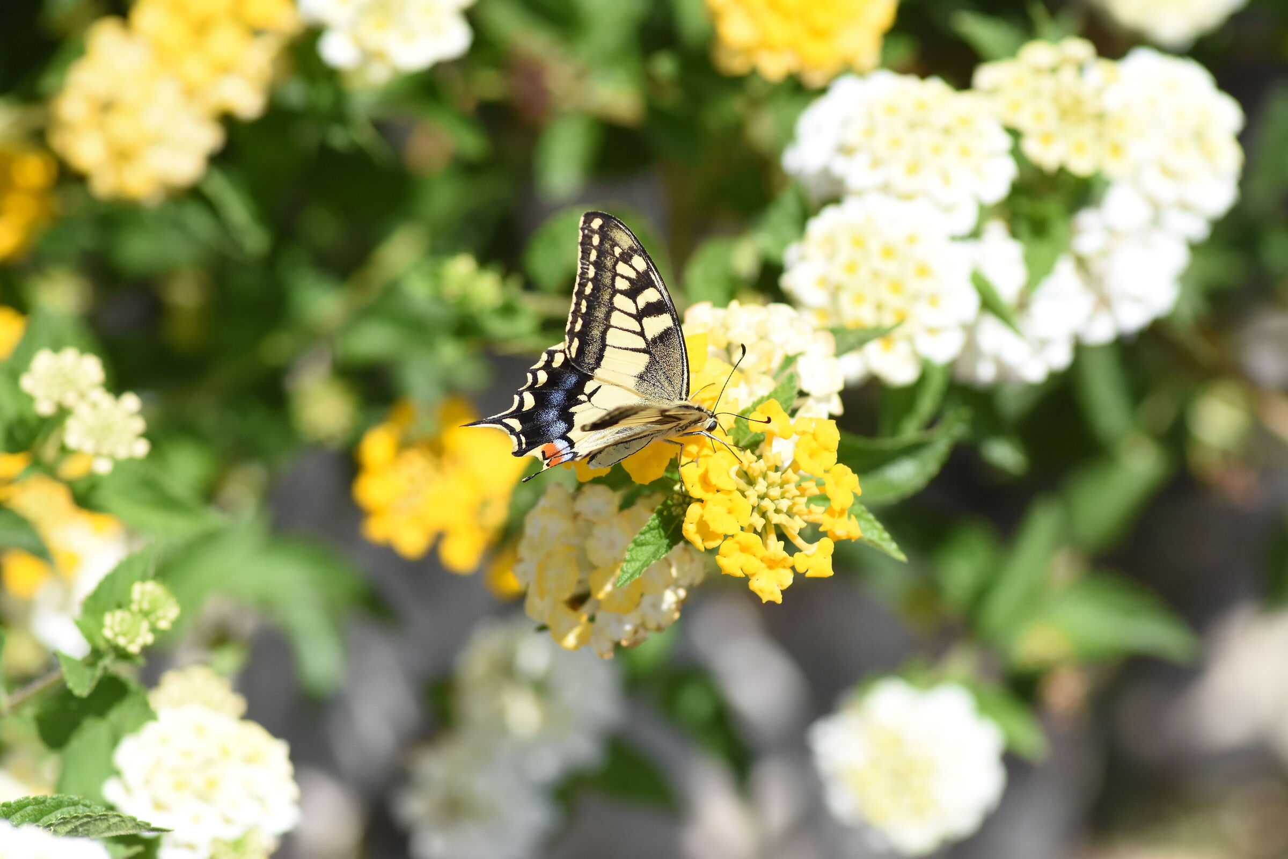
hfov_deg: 13.7
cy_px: 430
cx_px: 644
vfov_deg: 9.1
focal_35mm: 150
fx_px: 5366
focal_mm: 100
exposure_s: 1/8000
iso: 1000
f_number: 4.8
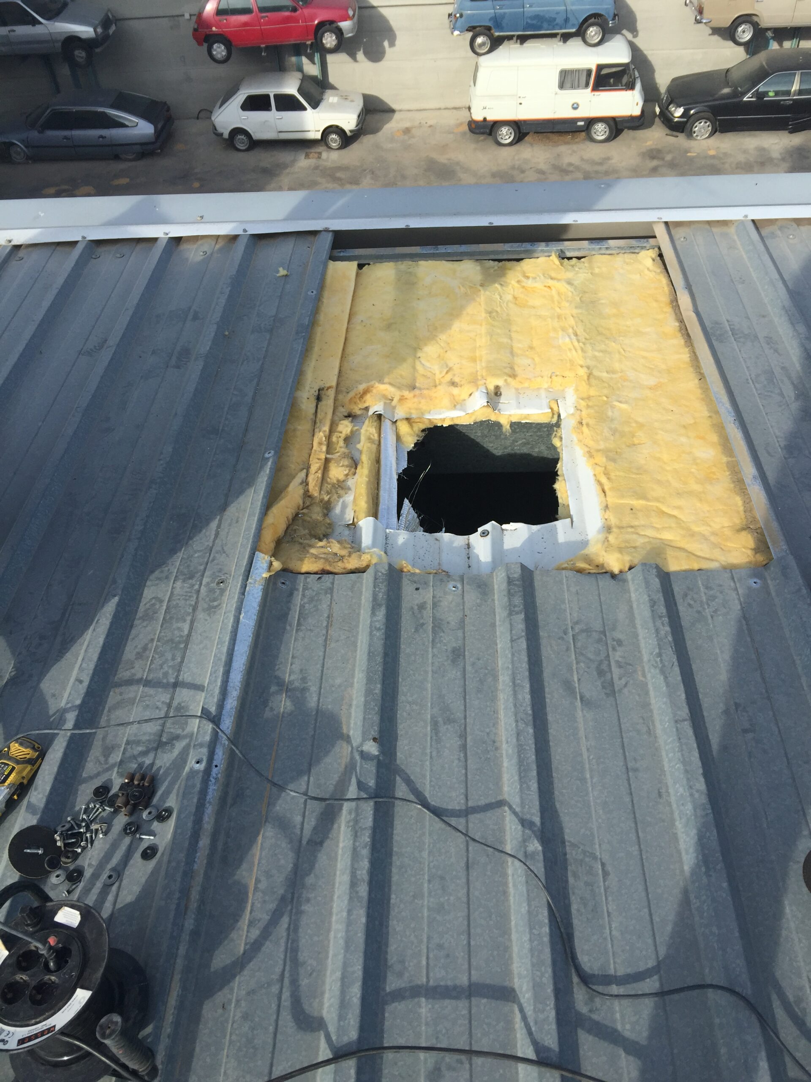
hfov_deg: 48.2
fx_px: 906
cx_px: 406
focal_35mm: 29
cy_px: 541
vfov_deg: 61.7
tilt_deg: -45.6
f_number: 2.2
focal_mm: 4.15
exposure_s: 1/1464
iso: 32
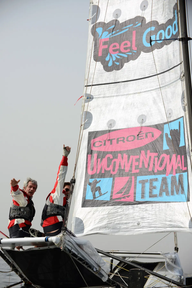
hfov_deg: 13.7
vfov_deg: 20.4
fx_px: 799
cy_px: 144
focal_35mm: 100
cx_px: 96
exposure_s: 1/200
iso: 100
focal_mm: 100
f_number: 11
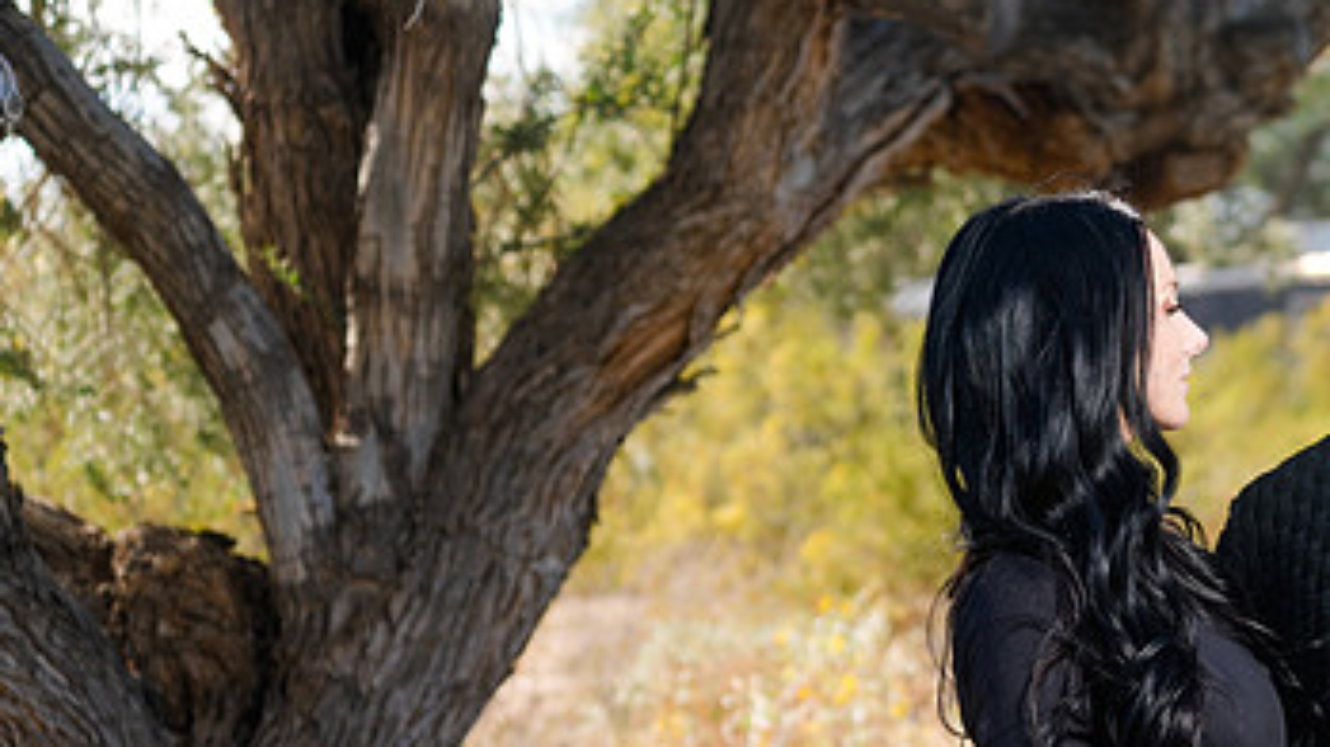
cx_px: 1002
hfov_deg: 15.2
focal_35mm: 141
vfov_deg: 8.6
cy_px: 532
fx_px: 4971
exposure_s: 1/250
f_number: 4.5
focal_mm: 81
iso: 100
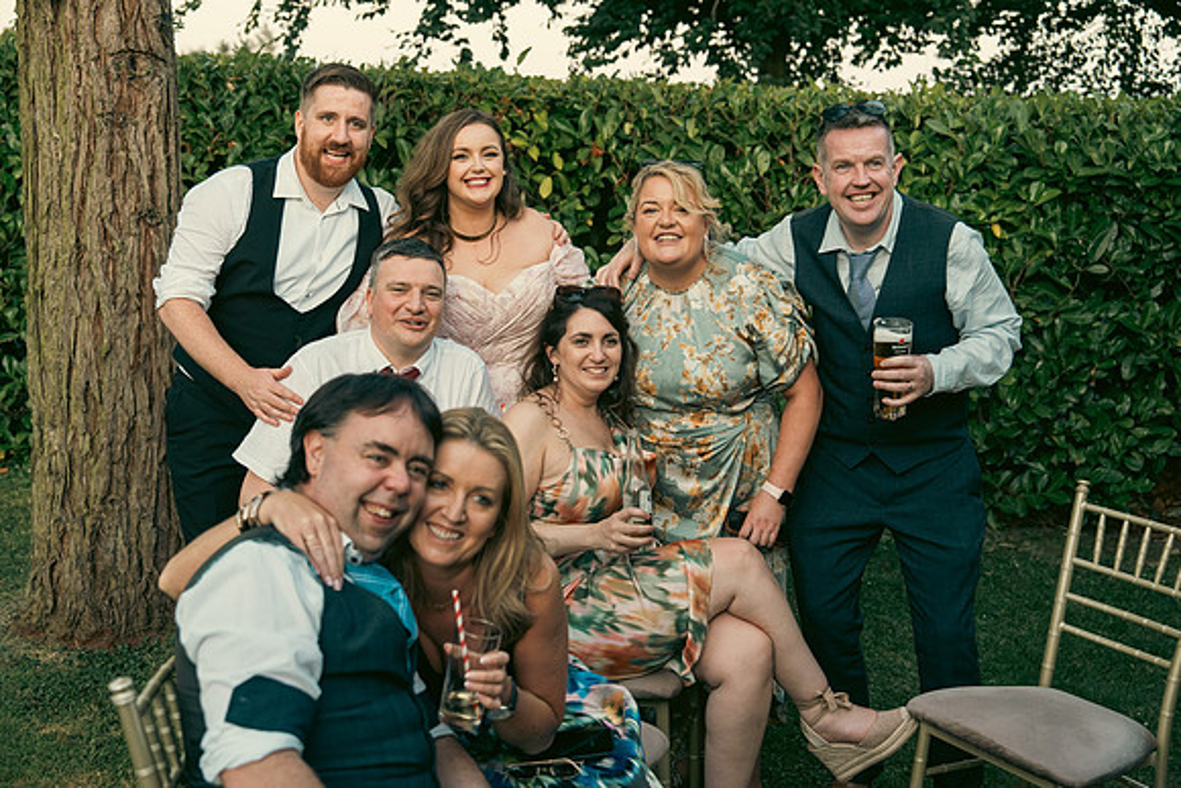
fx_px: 1411
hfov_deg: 45.4
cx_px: 590
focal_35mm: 43
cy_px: 394
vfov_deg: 31.2
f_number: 3.5
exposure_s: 1/200
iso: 1250
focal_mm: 43
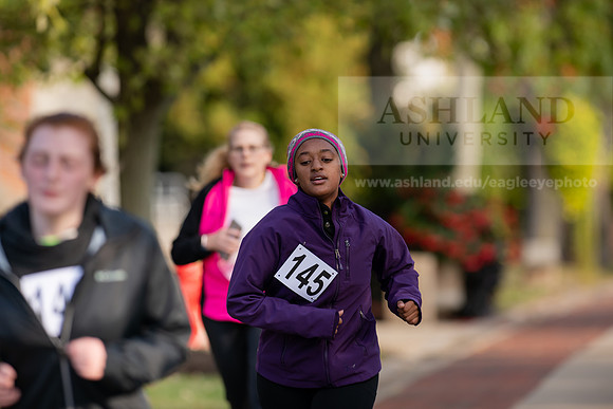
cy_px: 204
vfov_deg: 4.6
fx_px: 5109
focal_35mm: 300
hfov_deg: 6.9
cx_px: 306
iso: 200
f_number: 4
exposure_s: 1/400
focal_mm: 300
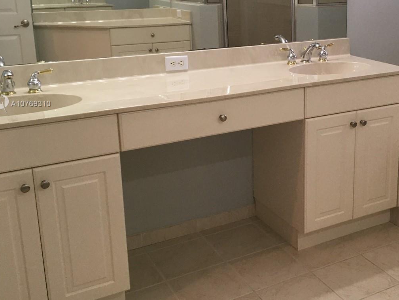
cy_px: 104
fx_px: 530
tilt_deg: -16.4
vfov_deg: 31.3
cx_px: 304
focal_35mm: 46
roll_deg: +0.5
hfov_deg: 40.0
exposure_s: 1/30
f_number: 2.2
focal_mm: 4.15
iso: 40
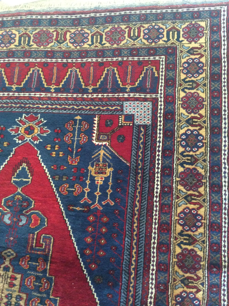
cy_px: 153
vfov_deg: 56.9
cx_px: 114
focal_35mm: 32
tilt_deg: -74.1
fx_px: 283
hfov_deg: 44.1
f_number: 2.4
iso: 320
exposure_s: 1/17
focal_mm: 3.3
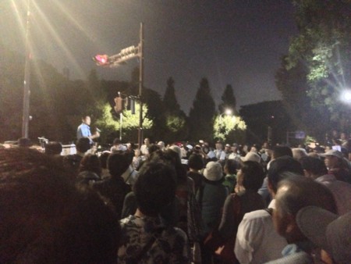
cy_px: 132
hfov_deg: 55.3
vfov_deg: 43.0
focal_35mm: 33
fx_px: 335
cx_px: 176
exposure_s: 1/15
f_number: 2.4
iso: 2000
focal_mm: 4.13
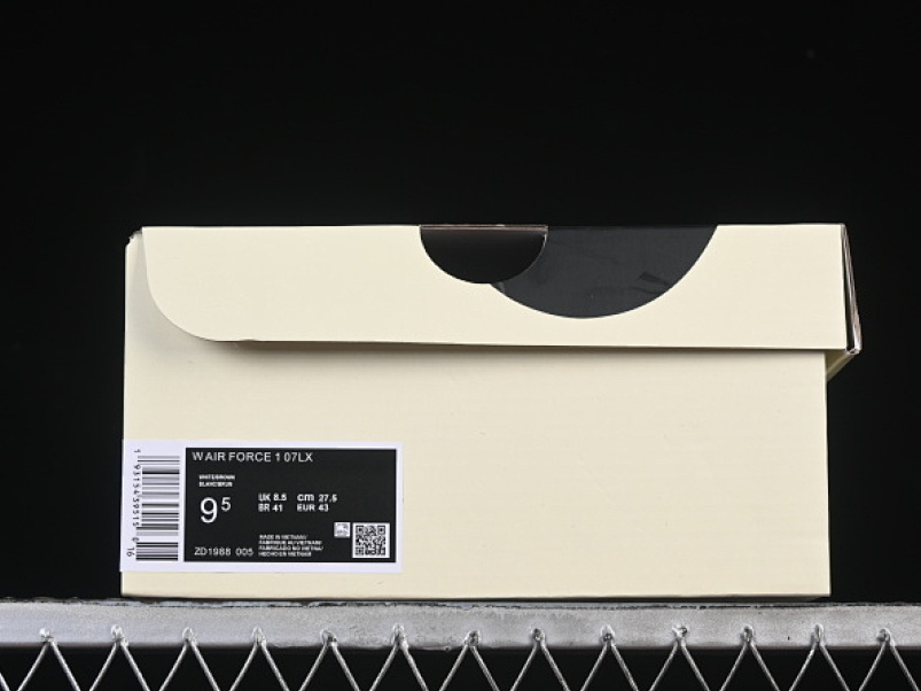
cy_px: 348
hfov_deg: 20.2
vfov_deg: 15.2
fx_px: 2580
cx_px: 483
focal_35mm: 97
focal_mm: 50
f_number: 8
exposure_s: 1/80
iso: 160
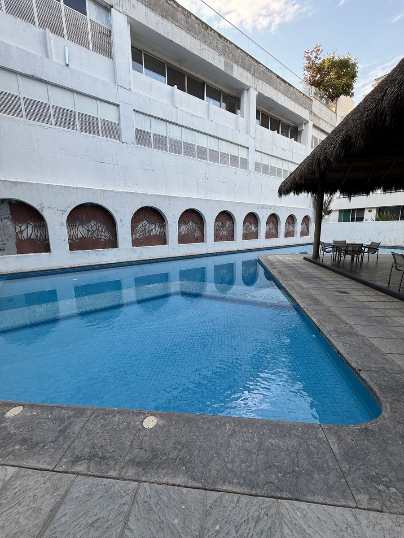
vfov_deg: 102.1
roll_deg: +0.6
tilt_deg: -9.2
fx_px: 218
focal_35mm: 14
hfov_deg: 85.7
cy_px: 269
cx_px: 202
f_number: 2.2
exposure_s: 1/190
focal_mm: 2.22
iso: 50
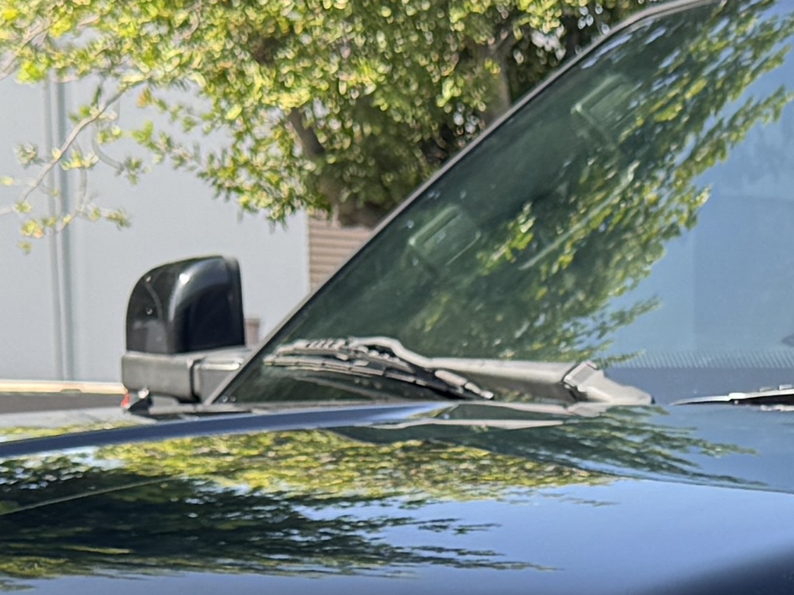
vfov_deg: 9.7
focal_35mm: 145
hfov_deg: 13.4
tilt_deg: -12.7
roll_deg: -0.4
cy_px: 1095
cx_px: 863
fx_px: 3326
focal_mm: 6.76
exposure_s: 1/693
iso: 80
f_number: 1.78
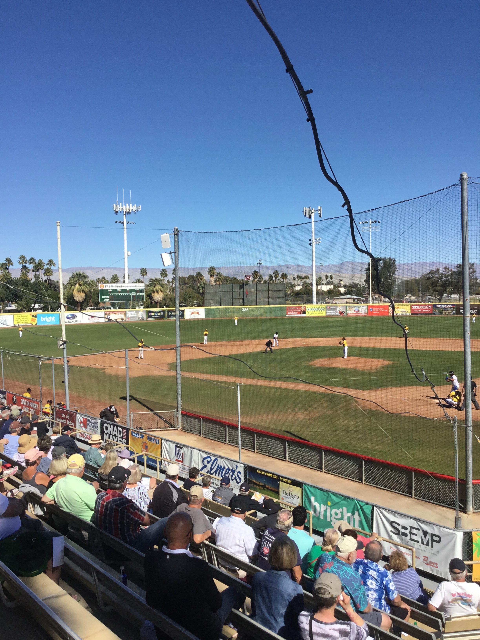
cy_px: 320
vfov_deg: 58.4
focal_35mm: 31
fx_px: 573
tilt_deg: -1.9
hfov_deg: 45.4
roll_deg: +2.5
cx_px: 240
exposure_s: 1/1942
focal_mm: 3.3
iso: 25
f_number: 2.4
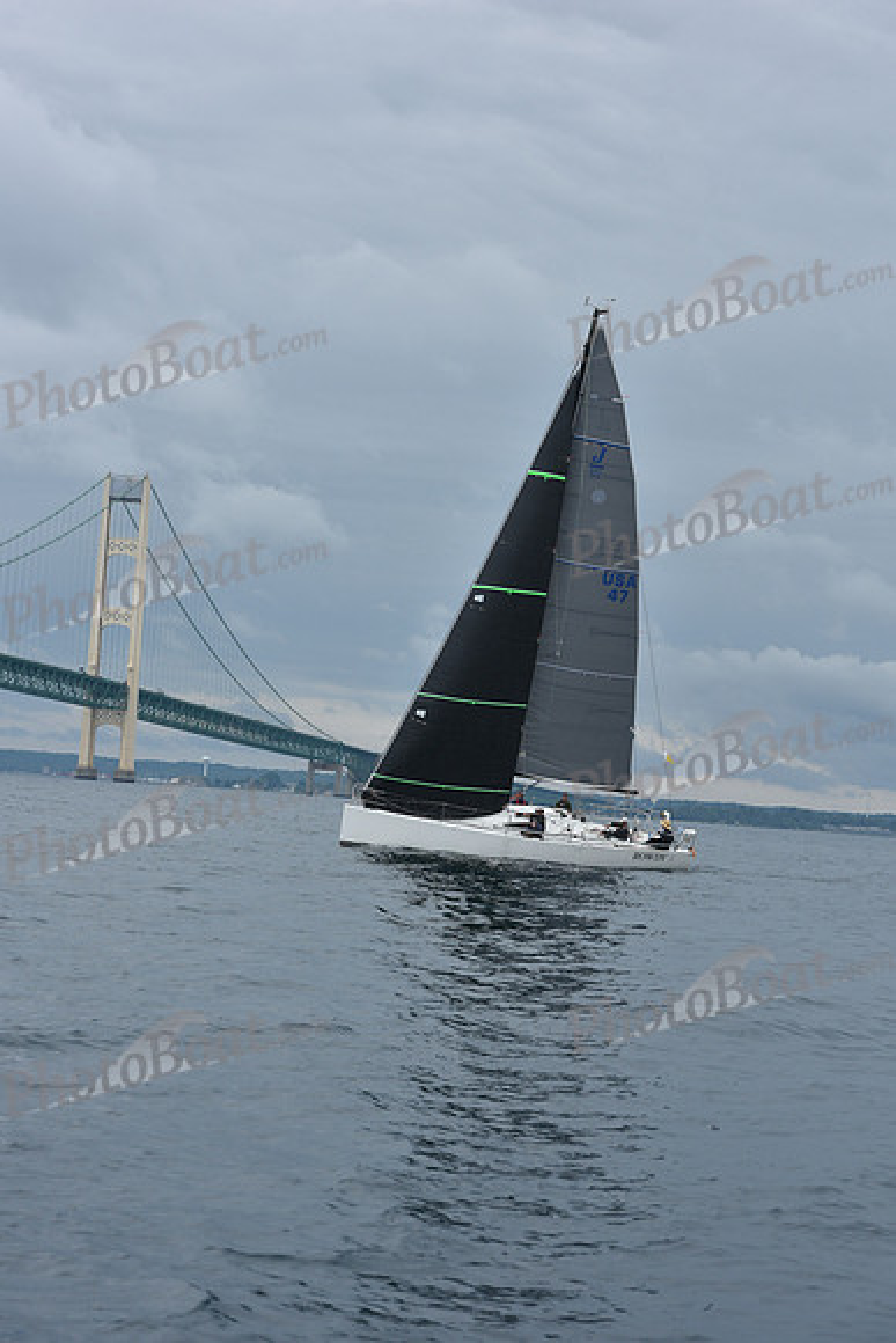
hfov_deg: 16.1
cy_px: 672
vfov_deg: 23.9
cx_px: 448
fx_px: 3171
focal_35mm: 85
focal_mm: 85
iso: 250
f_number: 8
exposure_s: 1/800
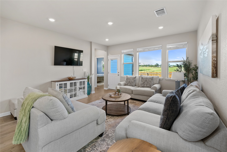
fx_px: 95
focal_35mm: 15
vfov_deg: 77.3
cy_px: 76
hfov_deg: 100.4
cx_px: 114
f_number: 2.8
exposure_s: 1/15
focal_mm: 10
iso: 160
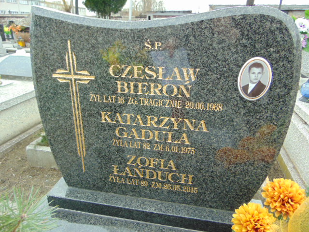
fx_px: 223
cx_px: 154
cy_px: 116
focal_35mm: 25
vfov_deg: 54.9
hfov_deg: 69.4
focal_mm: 4.5
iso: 80
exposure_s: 1/125
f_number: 3
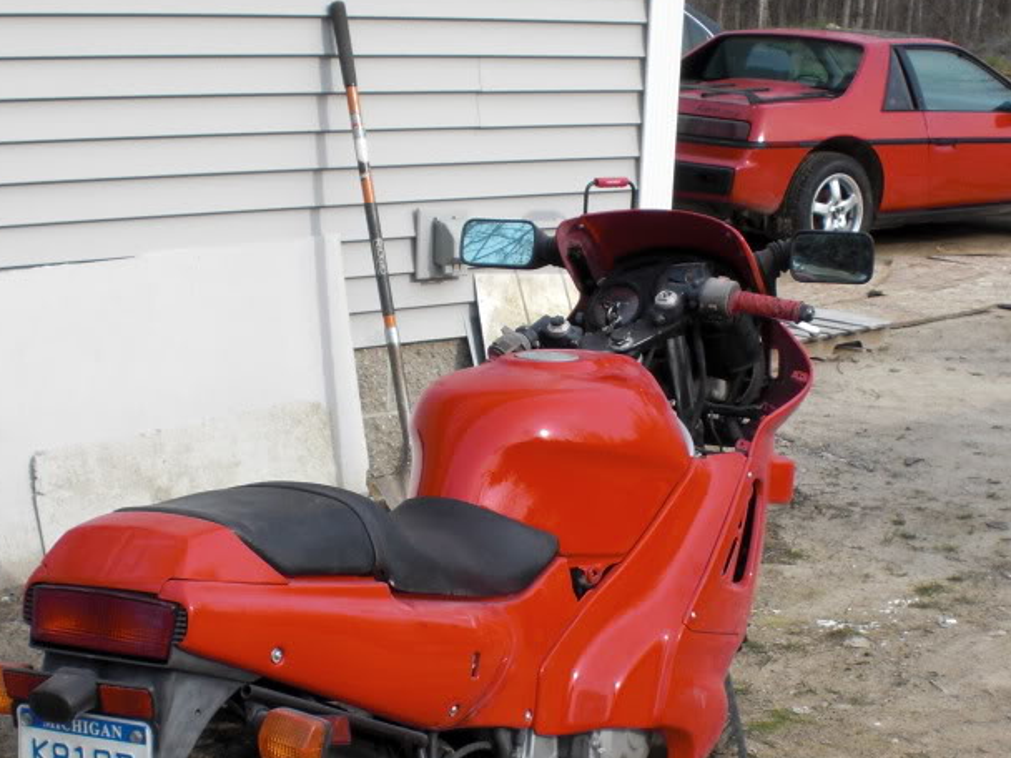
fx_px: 1869
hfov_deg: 30.2
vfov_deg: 22.6
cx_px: 587
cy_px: 628
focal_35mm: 64
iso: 64
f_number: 5.6
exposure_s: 1/200
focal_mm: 6.3
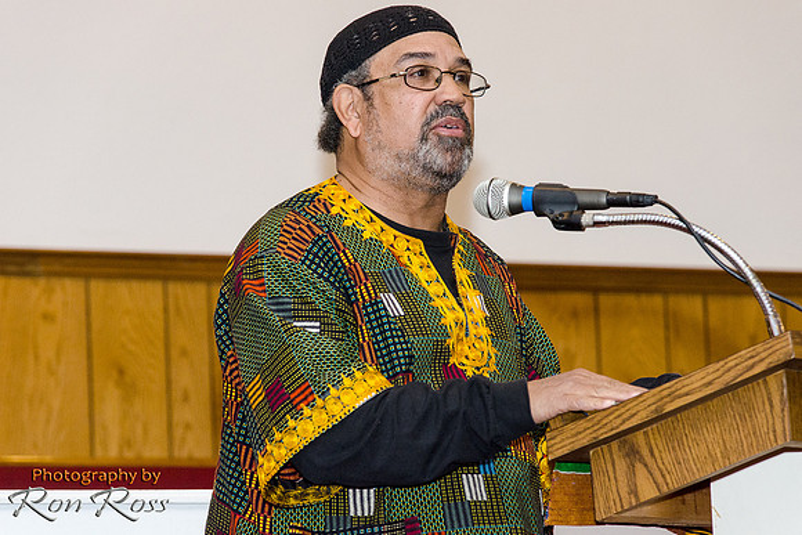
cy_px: 268
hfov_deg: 9.1
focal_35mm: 225
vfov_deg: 6.1
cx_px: 401
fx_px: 5013
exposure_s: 1/100
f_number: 5
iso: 1250
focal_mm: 150
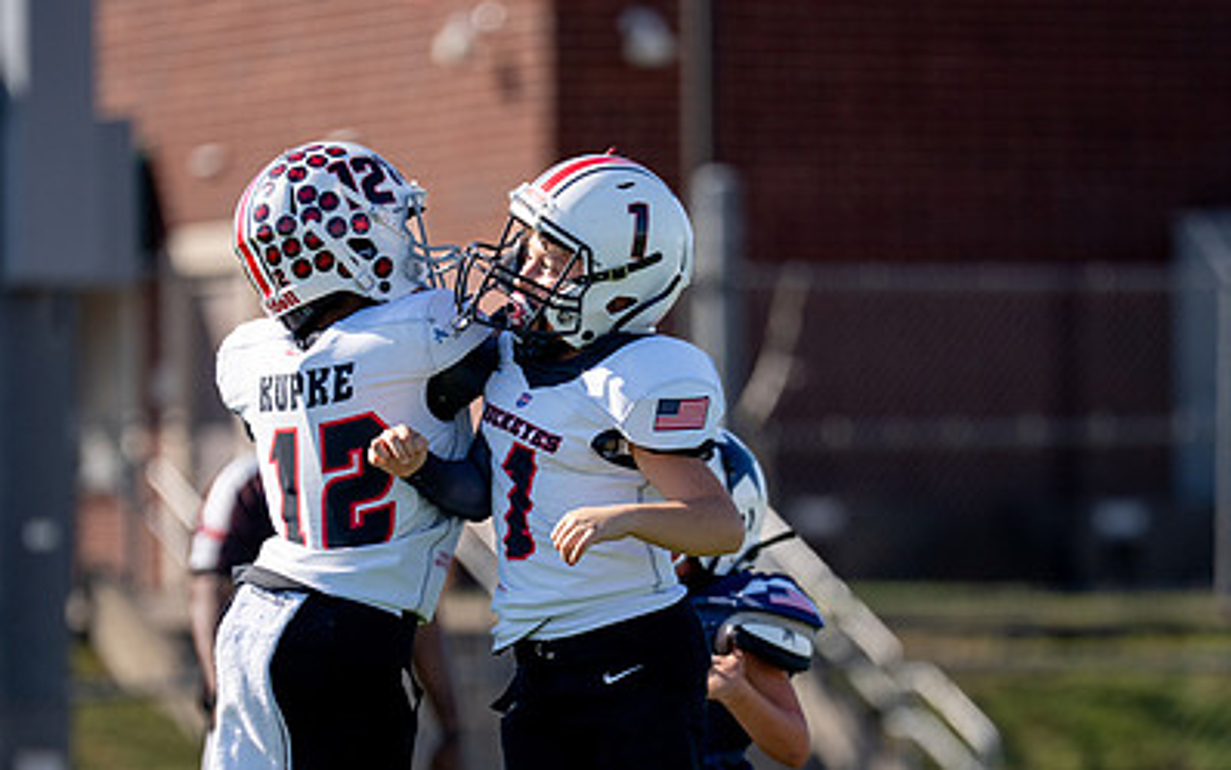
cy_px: 563
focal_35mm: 351
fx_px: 11779
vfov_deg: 3.7
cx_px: 580
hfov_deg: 6.0
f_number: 2.8
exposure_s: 1/6400
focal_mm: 197
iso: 320
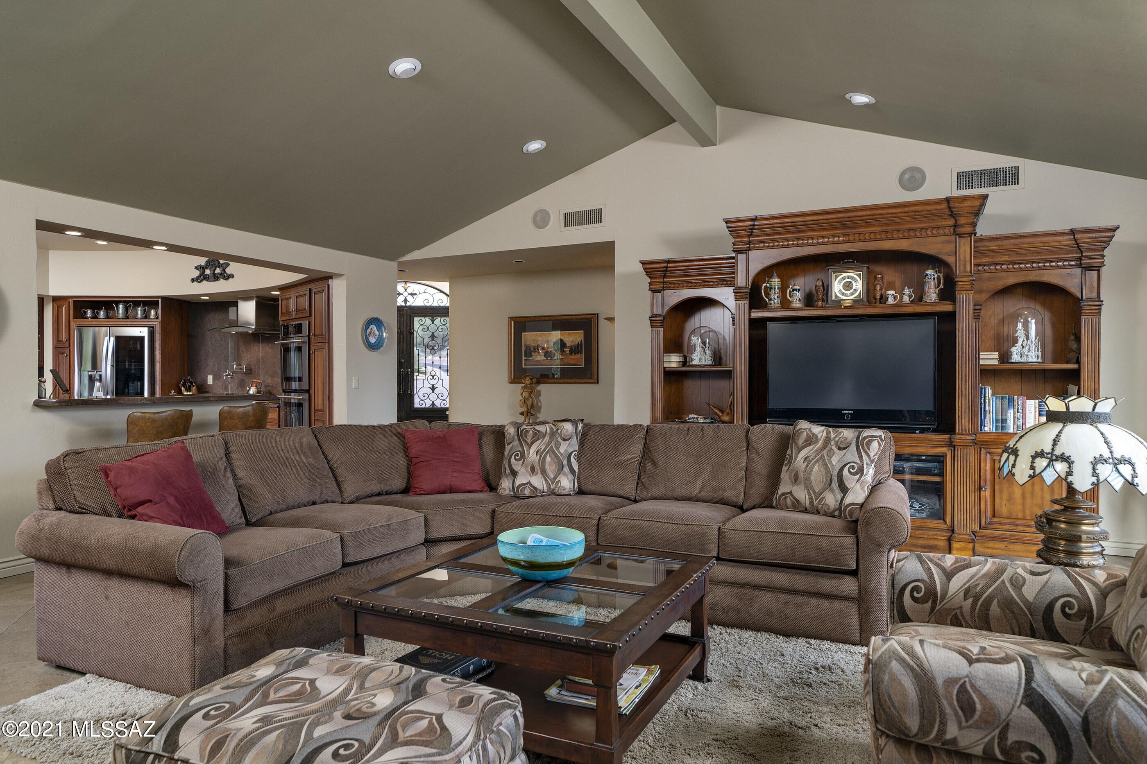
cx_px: 574
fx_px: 701
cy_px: 382
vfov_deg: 57.2
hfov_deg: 78.6
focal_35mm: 22
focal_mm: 22
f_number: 5.6
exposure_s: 1/30
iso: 200
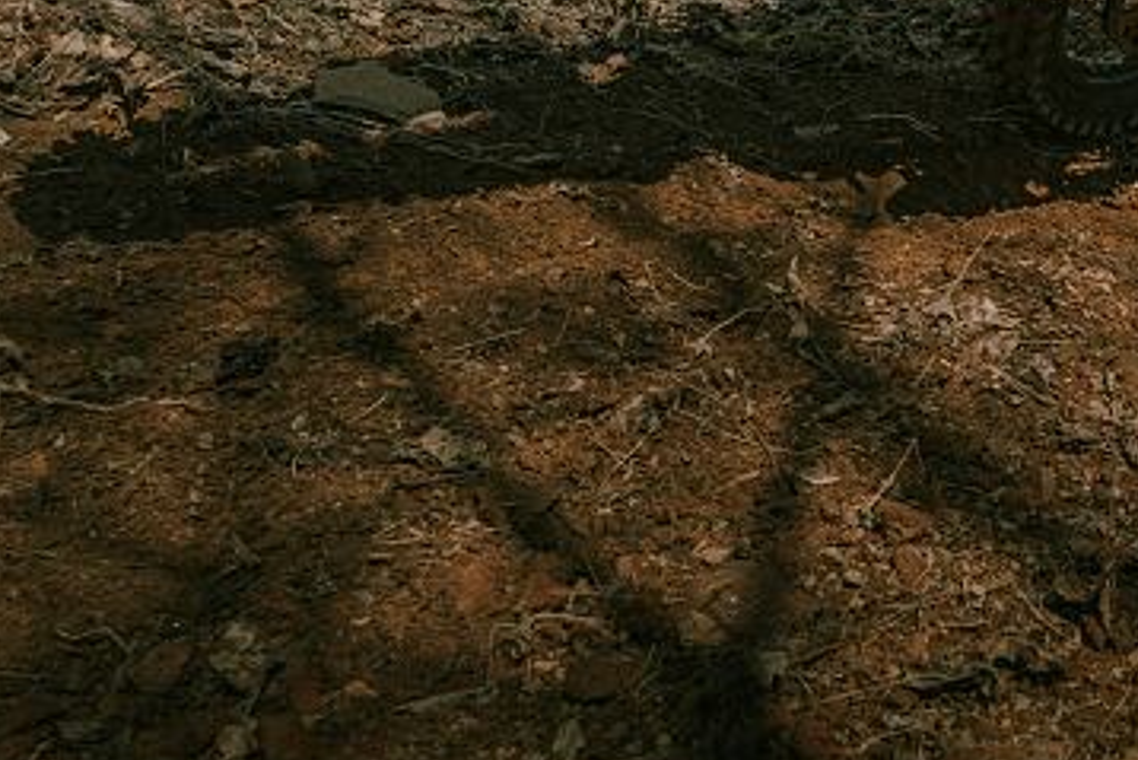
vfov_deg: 21.1
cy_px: -223
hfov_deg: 32.0
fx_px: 1855
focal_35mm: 59
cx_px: 1074
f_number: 5
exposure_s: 1/2000
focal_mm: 17.5
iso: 640
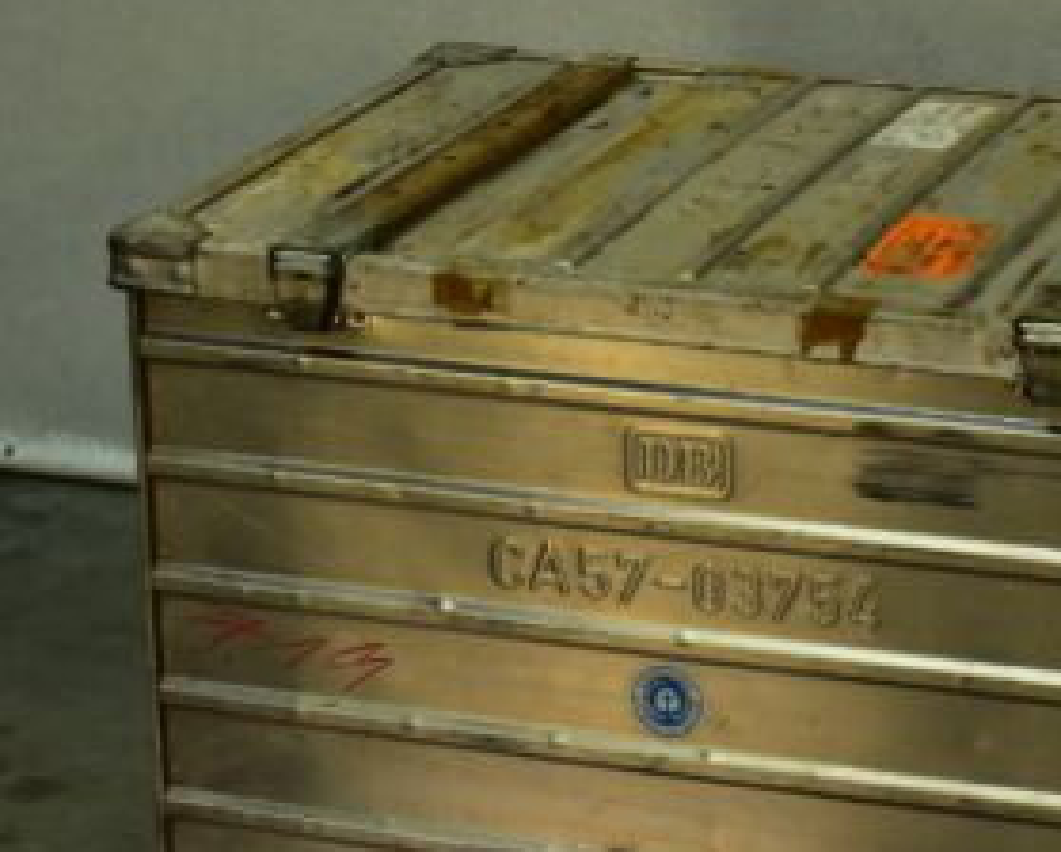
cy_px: 529
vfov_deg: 11.6
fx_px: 4182
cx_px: 776
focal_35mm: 133
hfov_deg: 14.4
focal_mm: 66
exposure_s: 1/10
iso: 500
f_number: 29
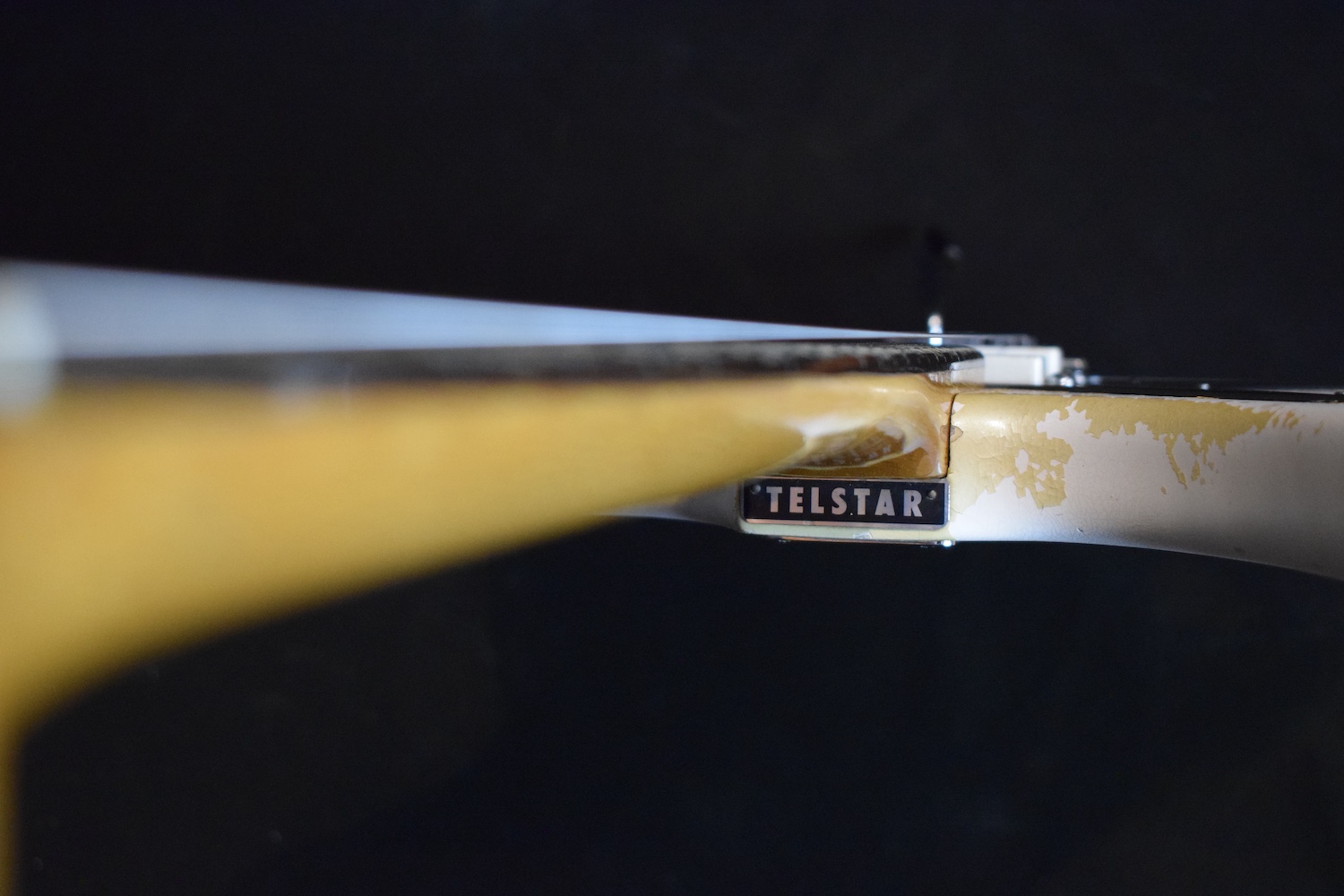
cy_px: 448
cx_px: 672
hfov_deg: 35.1
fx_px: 2128
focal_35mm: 57
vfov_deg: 23.8
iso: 4000
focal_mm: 38
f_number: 4.8
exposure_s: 1/60
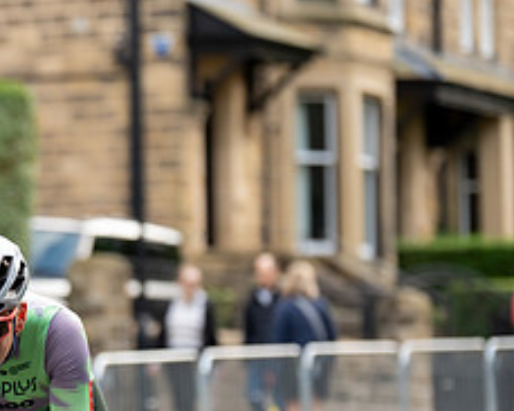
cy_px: 360
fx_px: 4227
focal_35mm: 278
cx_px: -103
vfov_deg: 5.6
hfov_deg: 6.9
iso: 640
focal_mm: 117
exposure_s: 1/500
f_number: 2.8
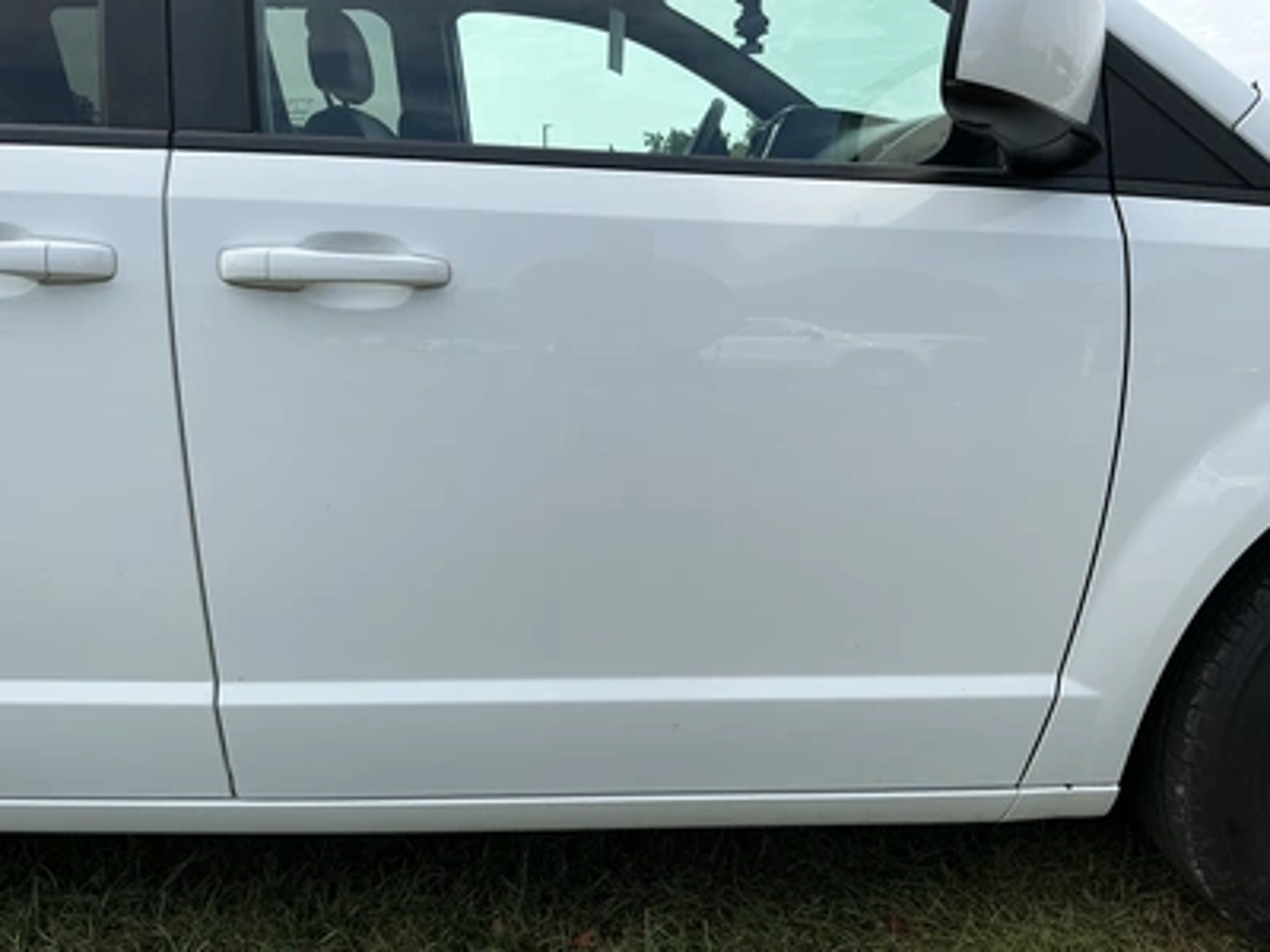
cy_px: 476
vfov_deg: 49.7
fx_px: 1027
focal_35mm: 28
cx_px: 635
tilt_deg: -12.1
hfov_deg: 63.4
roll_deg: +0.9
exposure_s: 1/1076
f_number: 1.8
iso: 25
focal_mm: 3
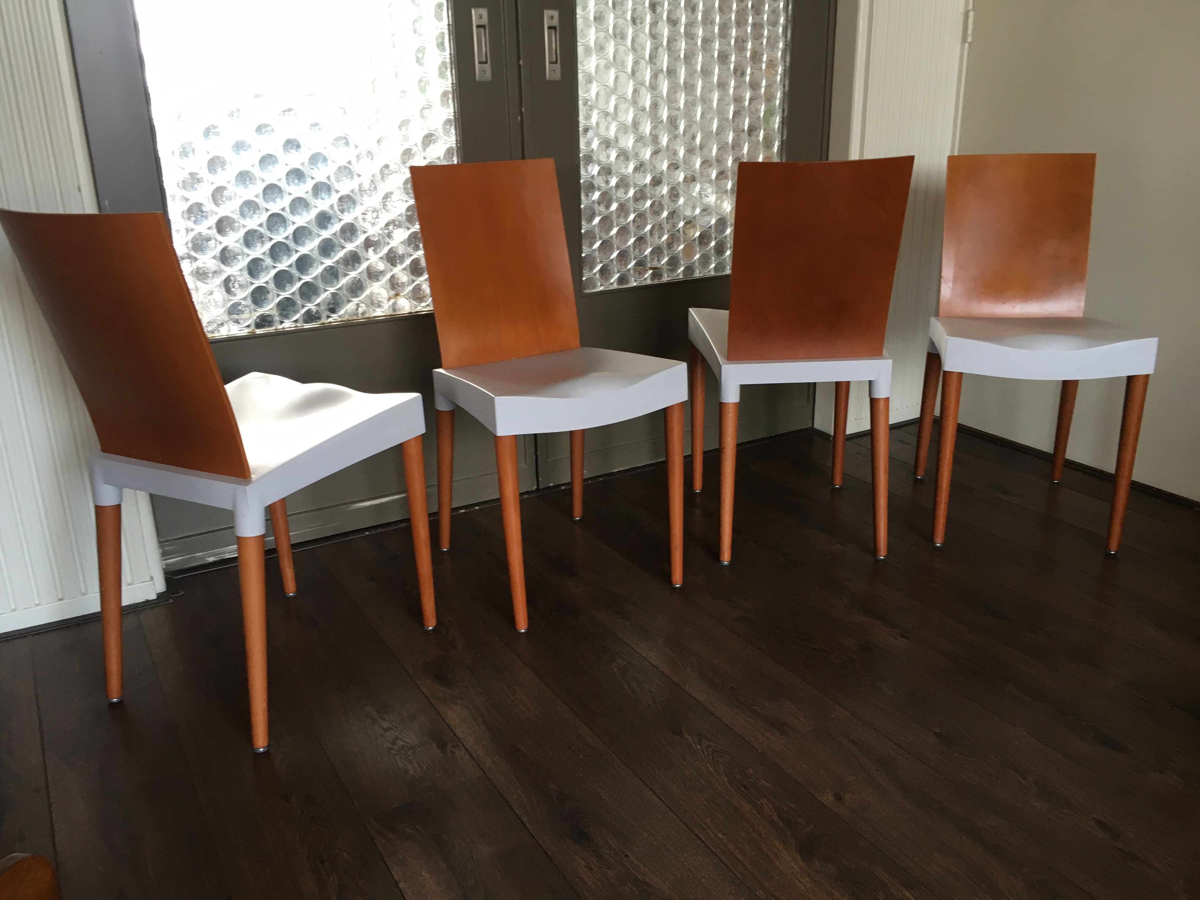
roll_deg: +0.9
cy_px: 450
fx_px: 1005
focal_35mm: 29
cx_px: 600
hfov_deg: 61.7
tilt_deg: -18.6
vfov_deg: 48.2
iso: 80
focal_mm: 4.15
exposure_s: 1/33
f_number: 2.2
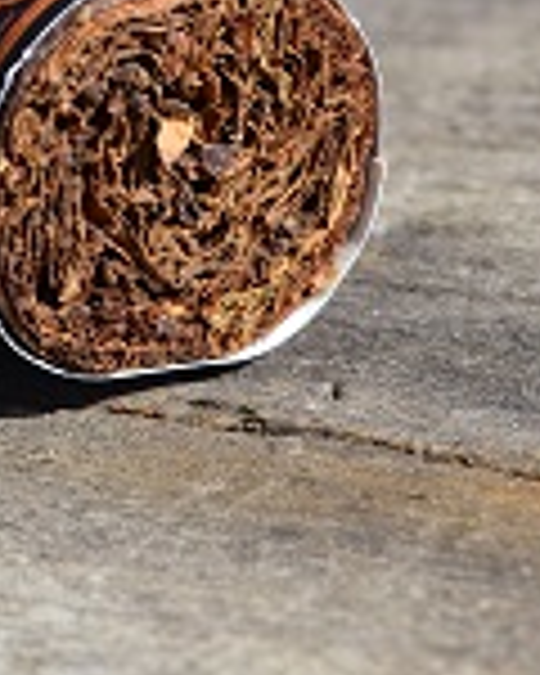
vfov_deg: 6.5
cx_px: 173
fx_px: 5909
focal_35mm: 296
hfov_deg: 5.2
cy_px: 117
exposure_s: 1/160
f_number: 10
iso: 160
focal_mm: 55
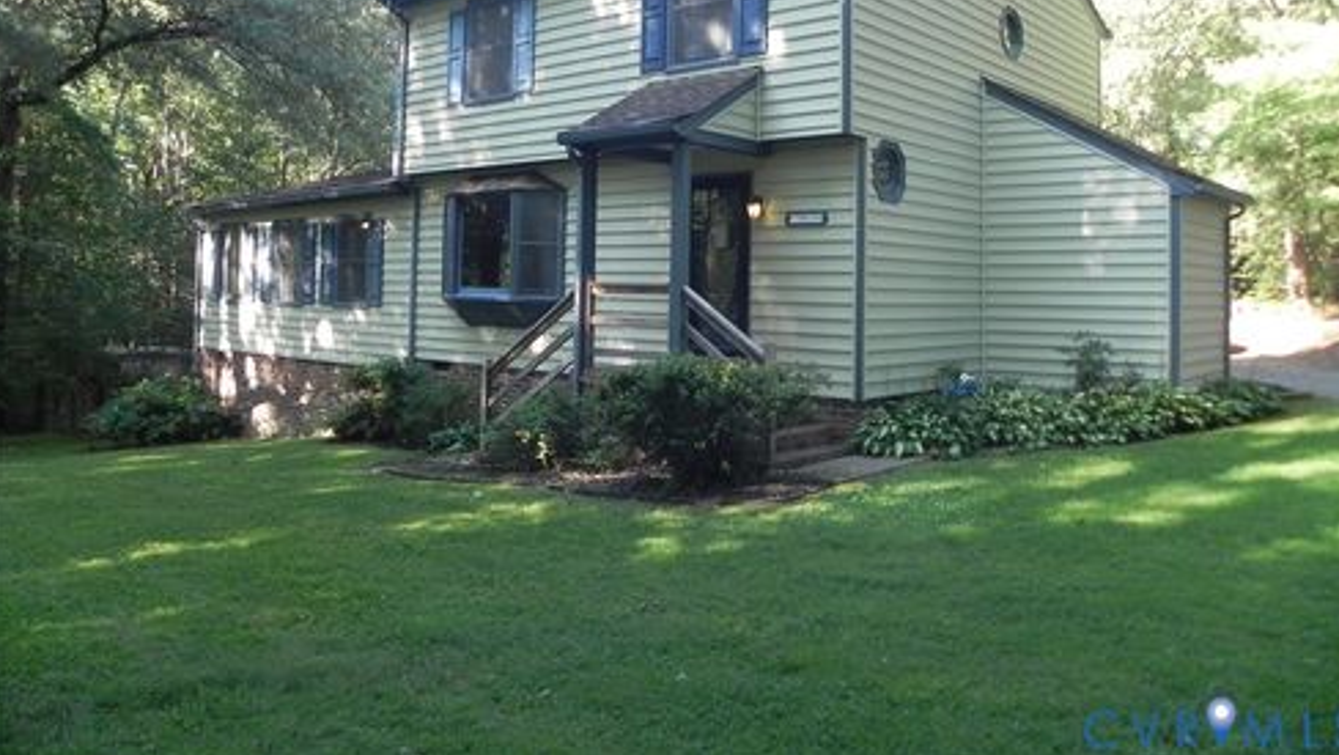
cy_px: 251
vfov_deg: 39.7
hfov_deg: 66.0
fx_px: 1030
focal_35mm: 29
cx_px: 672
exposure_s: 1/91
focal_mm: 4.6
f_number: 2.8
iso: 160
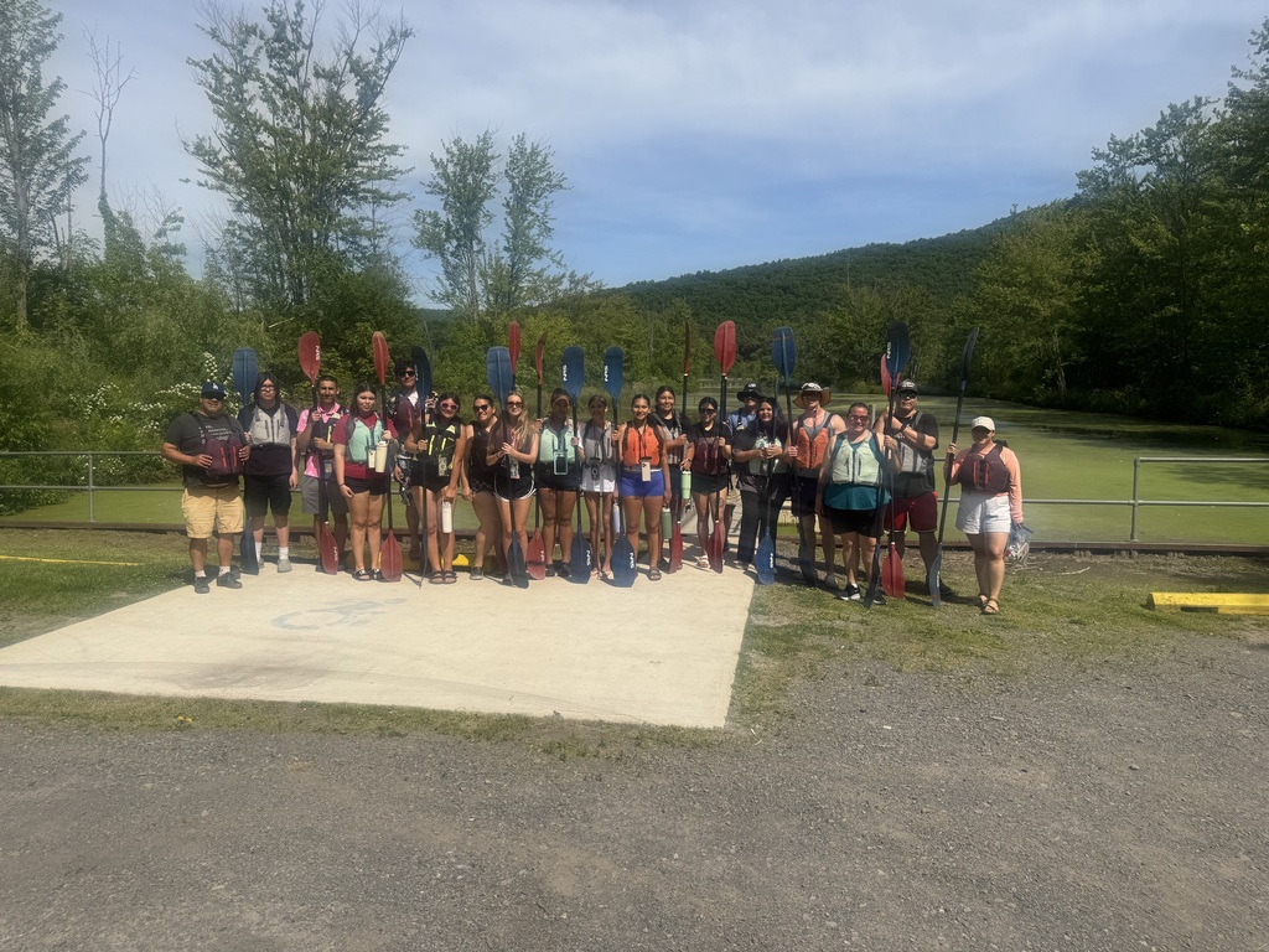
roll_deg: +0.0
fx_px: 880
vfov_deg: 56.8
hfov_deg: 71.6
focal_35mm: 24
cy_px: 476
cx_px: 634
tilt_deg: -7.6
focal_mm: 6.76
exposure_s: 1/7092
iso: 80
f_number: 1.78
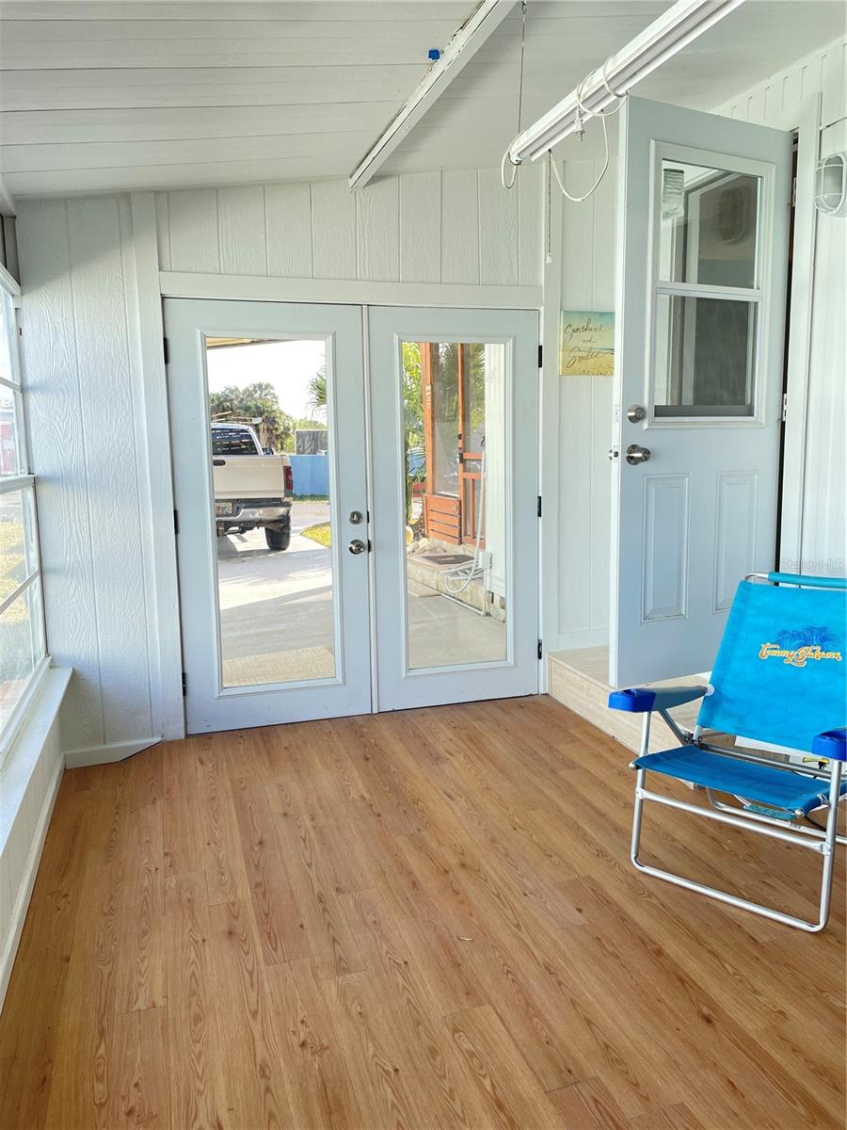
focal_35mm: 26
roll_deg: +2.7
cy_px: 565
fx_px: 848
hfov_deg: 53.1
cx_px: 424
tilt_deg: -5.8
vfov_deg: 67.3
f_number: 1.6
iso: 32
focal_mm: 4.2
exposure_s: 1/240
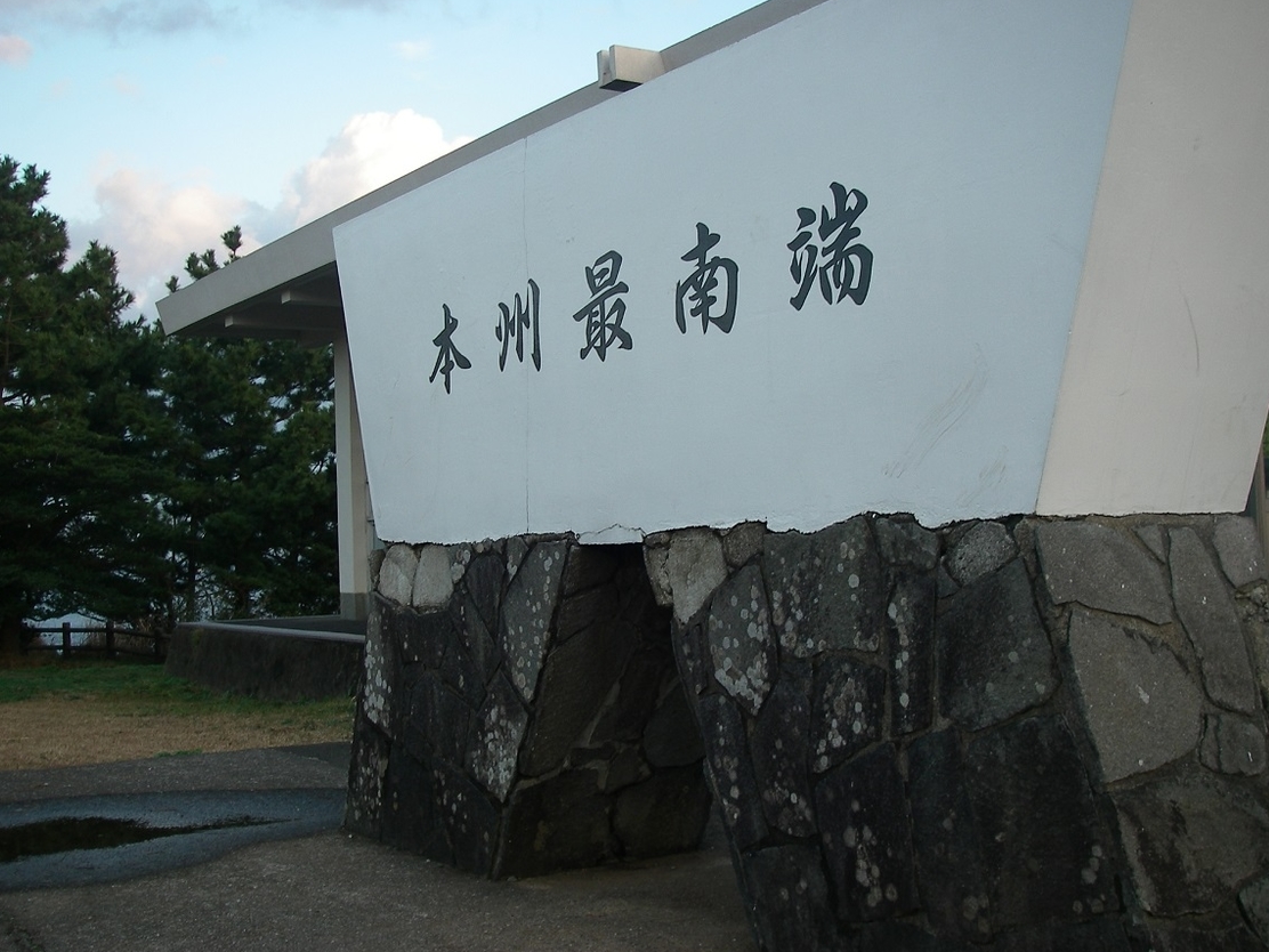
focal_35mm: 41
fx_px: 1503
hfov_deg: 45.8
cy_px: 455
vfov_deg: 35.1
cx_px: 641
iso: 64
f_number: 3.3
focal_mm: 6.3
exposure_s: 1/100
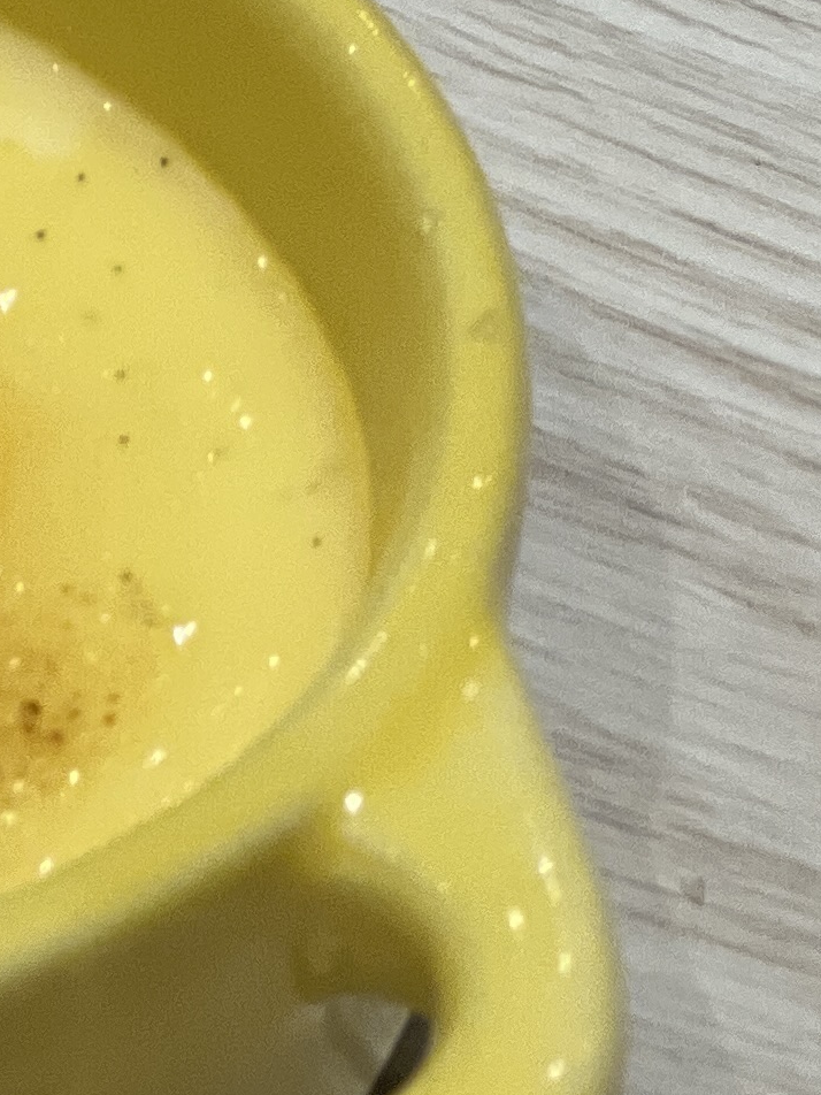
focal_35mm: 326
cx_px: -465
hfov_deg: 4.5
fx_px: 10309
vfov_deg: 6.1
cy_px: 99
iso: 200
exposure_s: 1/100
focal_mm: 9
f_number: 2.8
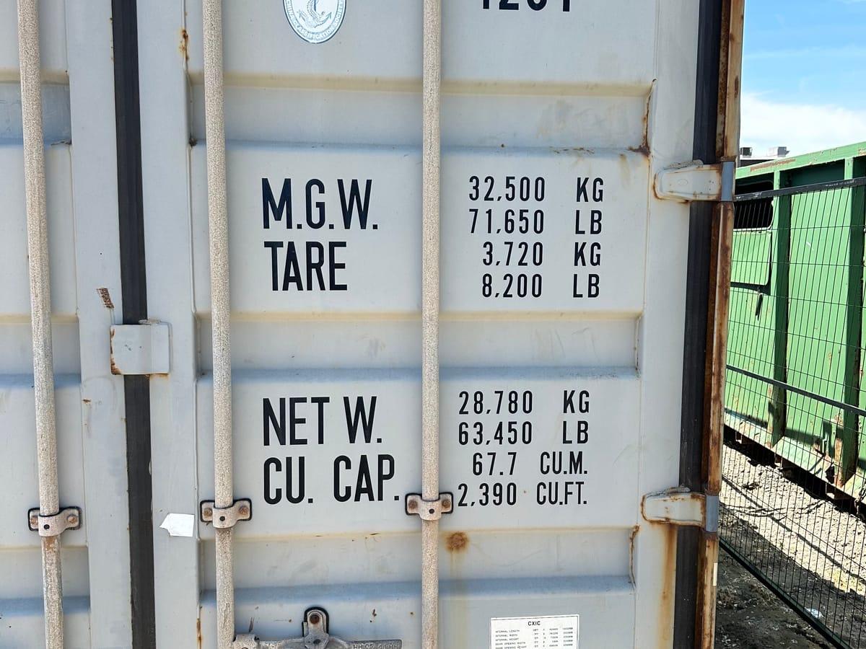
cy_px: 324
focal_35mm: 24
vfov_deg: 56.8
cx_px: 433
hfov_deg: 71.6
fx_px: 600
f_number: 1.78
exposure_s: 1/2252
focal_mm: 6.86
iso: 80
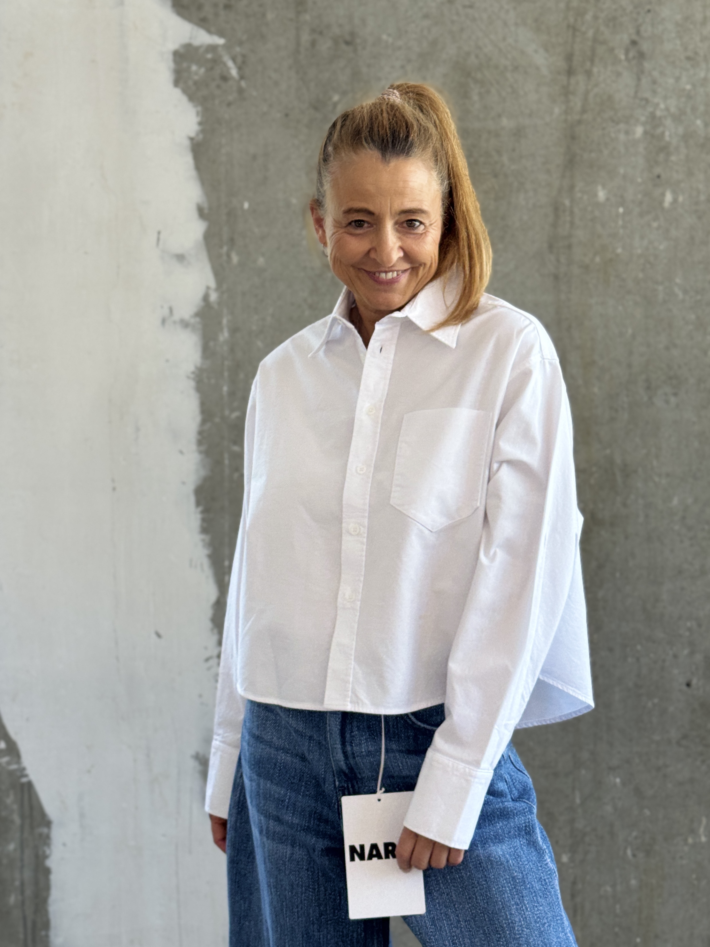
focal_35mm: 48
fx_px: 1313
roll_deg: +0.3
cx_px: 355
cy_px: 474
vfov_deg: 39.7
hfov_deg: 30.3
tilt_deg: -2.3
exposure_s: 1/100
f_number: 1.78
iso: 80
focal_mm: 6.76
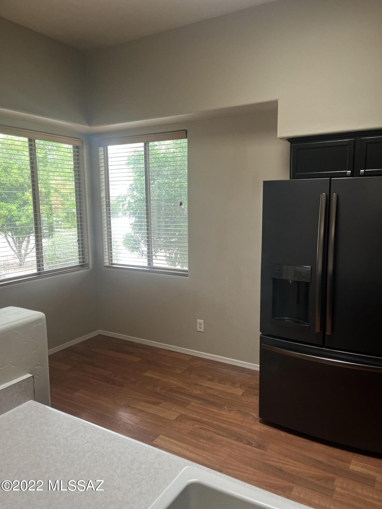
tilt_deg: -6.4
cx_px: 191
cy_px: 254
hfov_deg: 53.1
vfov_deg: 67.3
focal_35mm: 26
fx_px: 383
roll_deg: +2.0
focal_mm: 5.1
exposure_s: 1/60
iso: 200
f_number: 1.6
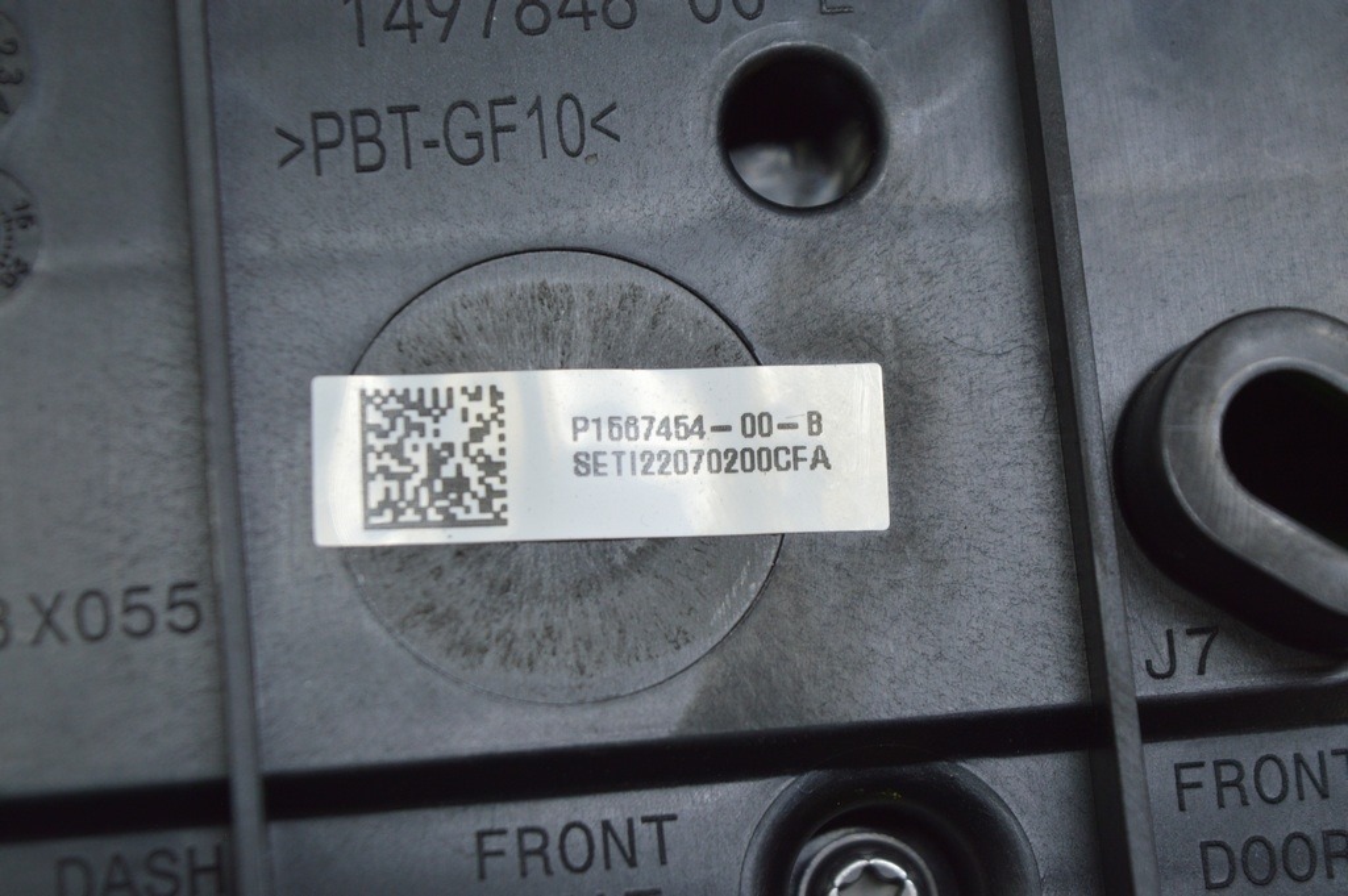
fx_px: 3087
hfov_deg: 24.6
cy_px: 448
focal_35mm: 82
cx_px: 674
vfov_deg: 16.5
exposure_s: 1/50
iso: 400
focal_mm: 55
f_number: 5.6
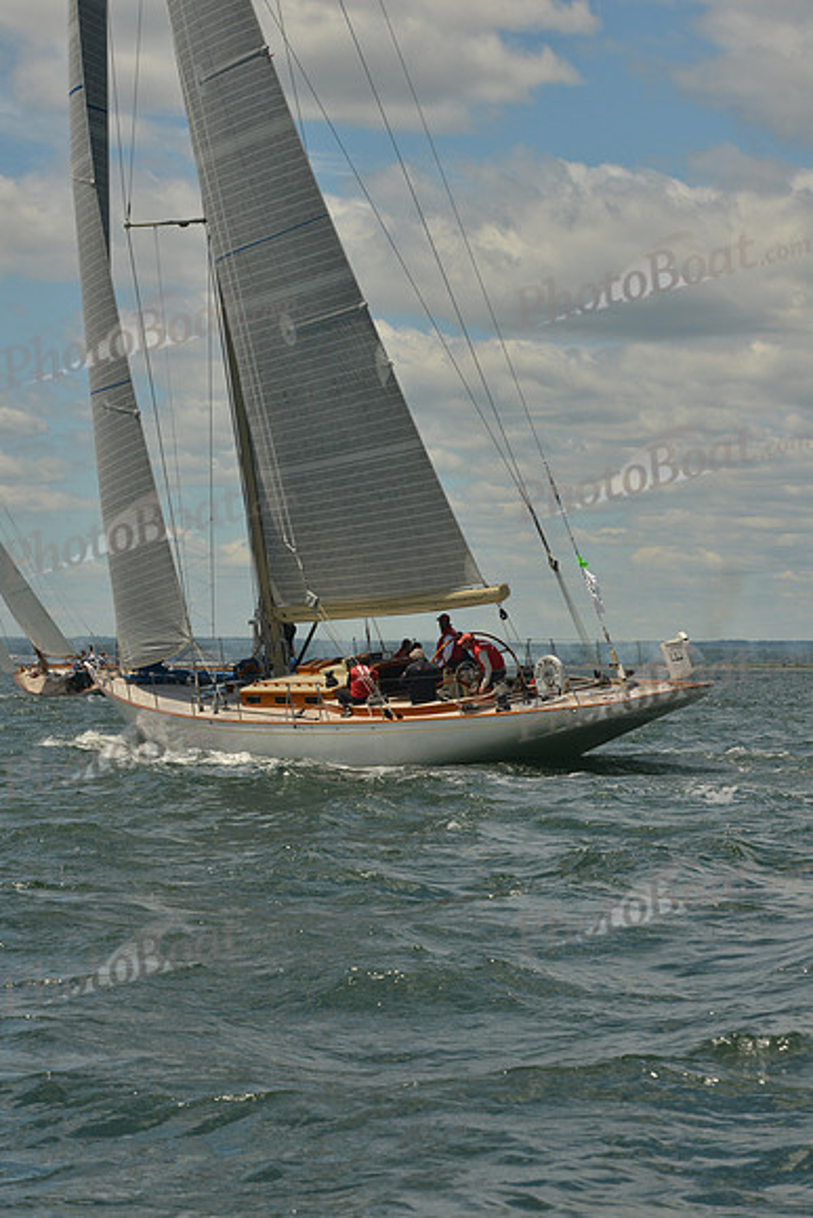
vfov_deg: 19.5
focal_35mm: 105
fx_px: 3554
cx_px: 406
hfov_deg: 13.0
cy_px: 609
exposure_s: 1/800
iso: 400
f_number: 9
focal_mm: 105
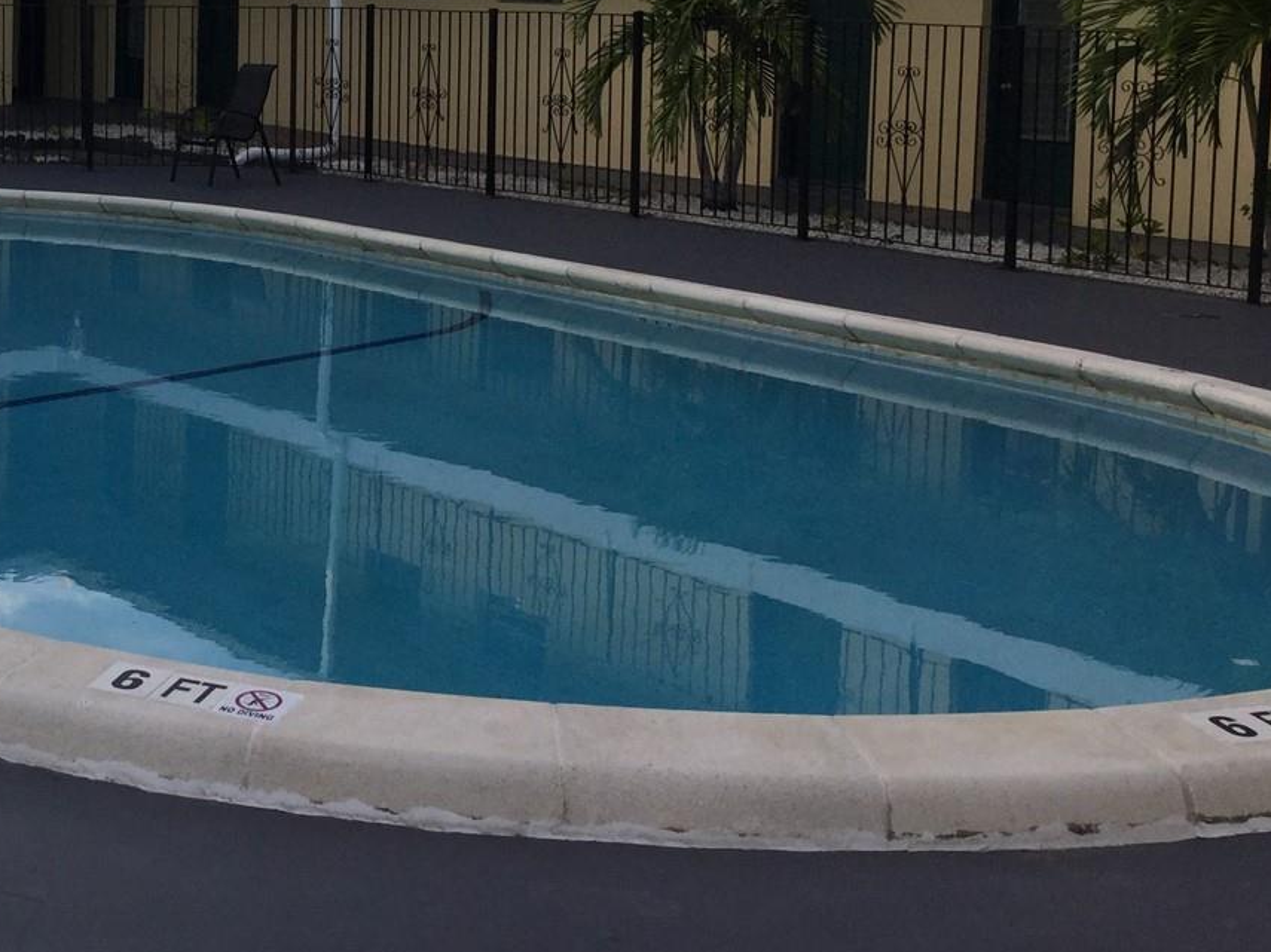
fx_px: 2129
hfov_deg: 32.3
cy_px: 131
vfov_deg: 24.6
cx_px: 239
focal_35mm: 58
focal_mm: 3.3
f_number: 2.4
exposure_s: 1/281
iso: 25
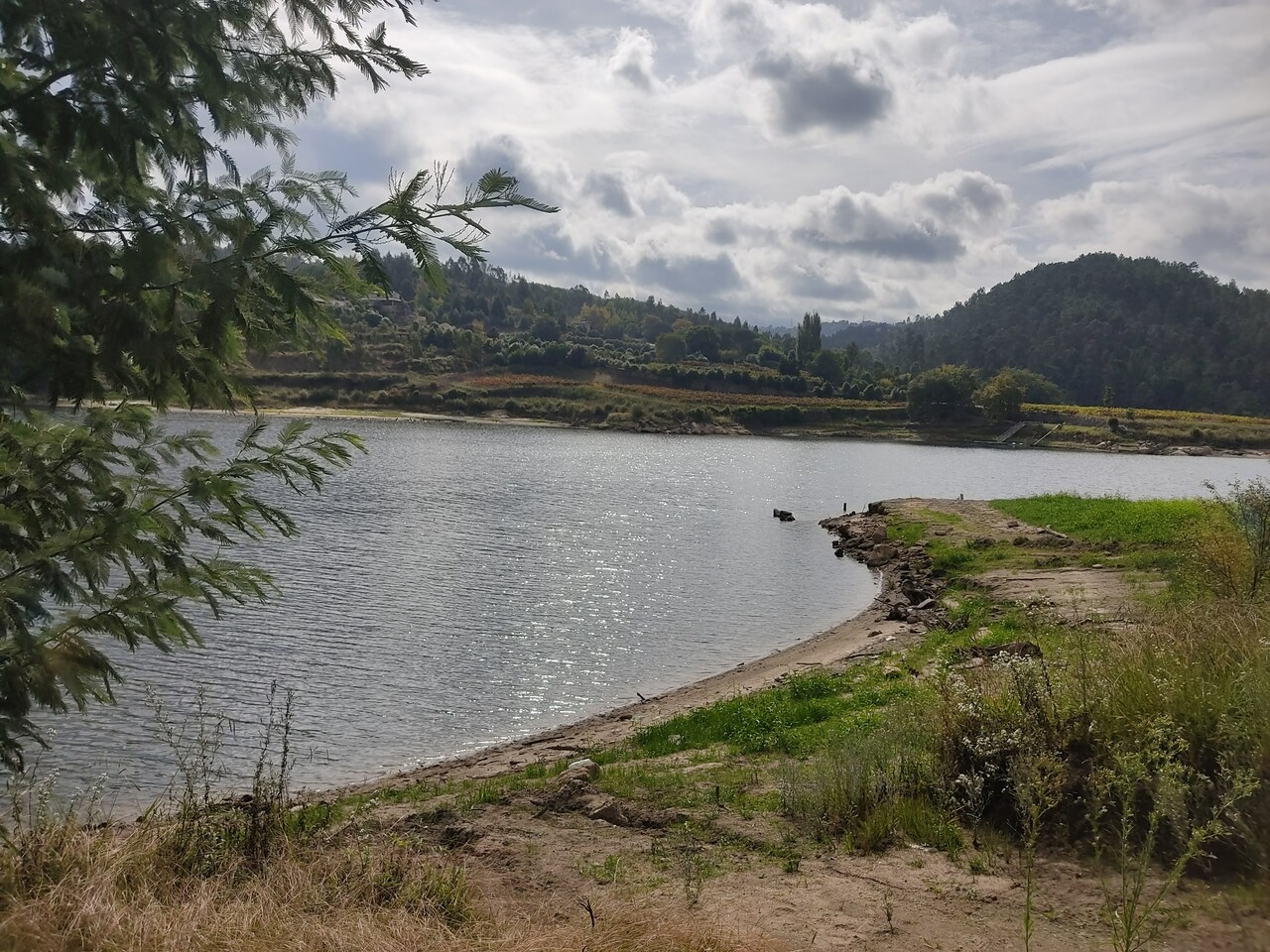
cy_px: 476
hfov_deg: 67.3
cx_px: 635
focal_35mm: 26
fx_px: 954
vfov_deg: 53.1
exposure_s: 1/4333
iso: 100
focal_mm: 4.74
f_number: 1.79
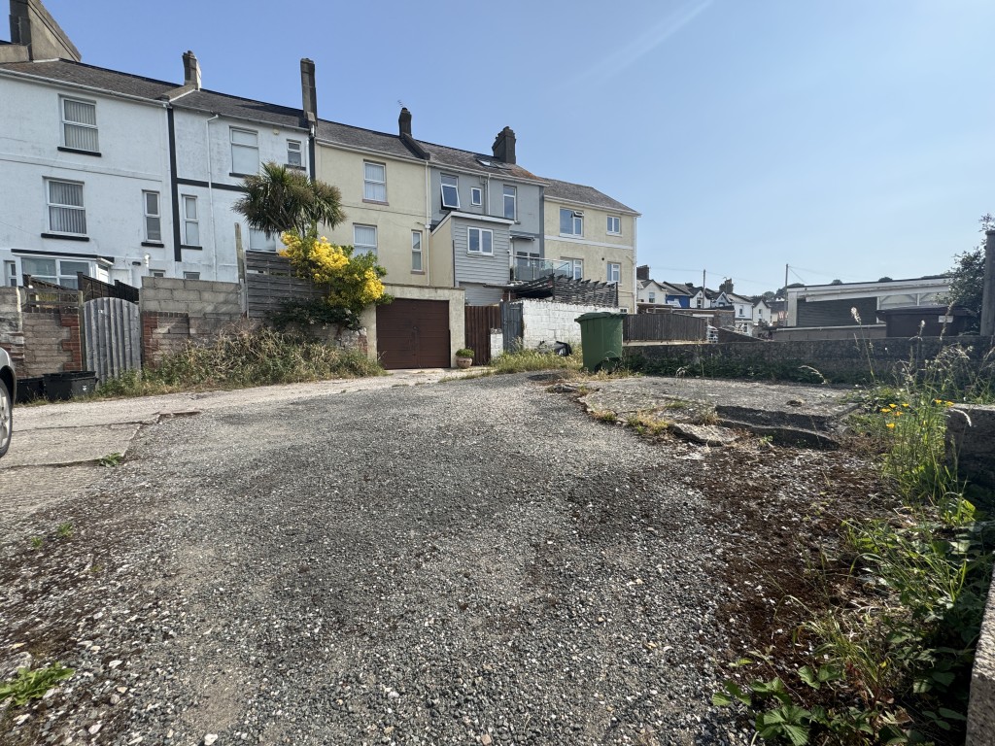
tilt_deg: -2.5
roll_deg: +1.3
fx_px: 402
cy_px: 373
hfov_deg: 102.1
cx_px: 498
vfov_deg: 85.7
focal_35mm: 14
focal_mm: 2.22
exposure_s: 1/1600
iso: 50
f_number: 2.2
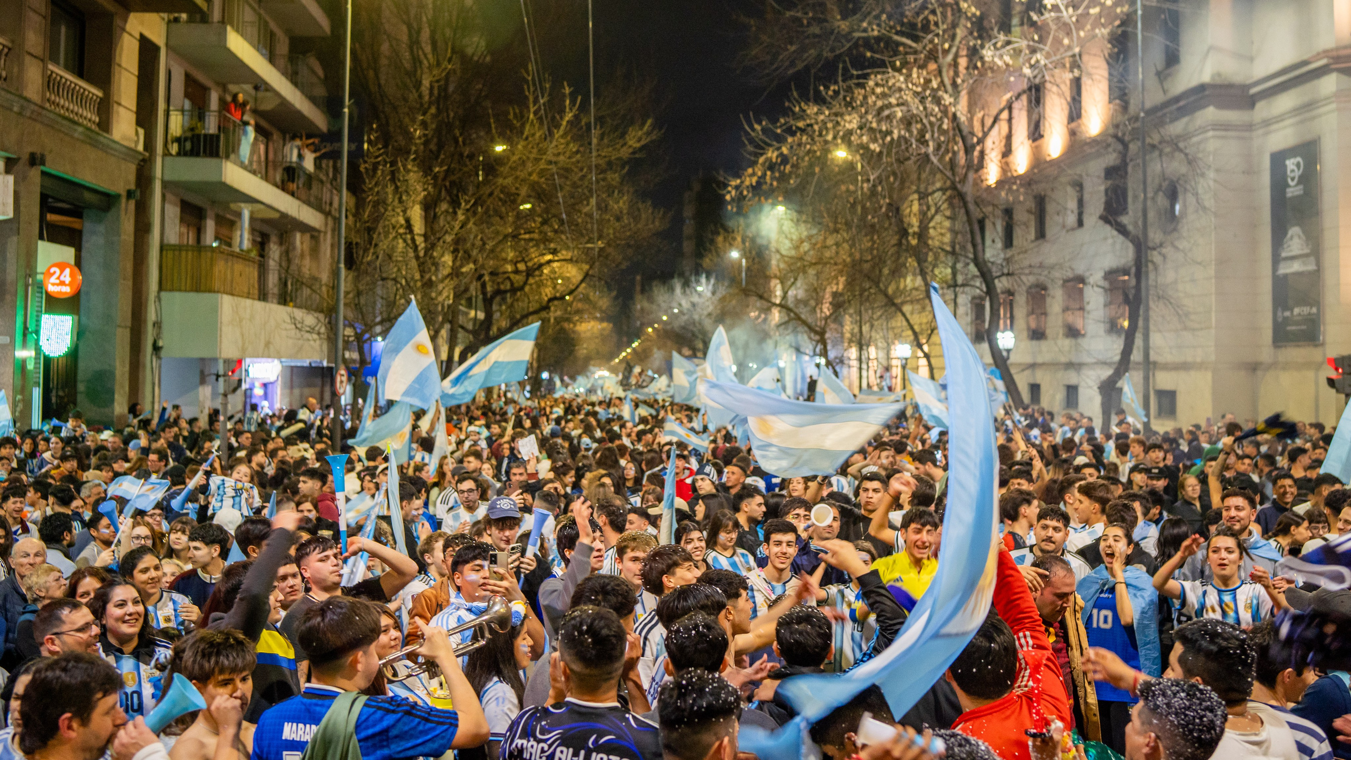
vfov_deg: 31.2
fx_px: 1358
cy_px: 310
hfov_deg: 52.9
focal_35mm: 38
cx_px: 688
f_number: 3.2
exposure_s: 1/80
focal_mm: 35
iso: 1600
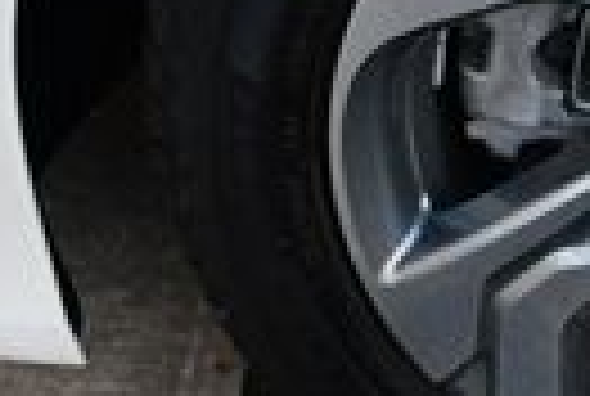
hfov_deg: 11.3
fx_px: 2891
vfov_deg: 7.8
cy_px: 108
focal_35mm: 176
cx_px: 811
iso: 400
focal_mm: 18
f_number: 5
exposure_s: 1/250
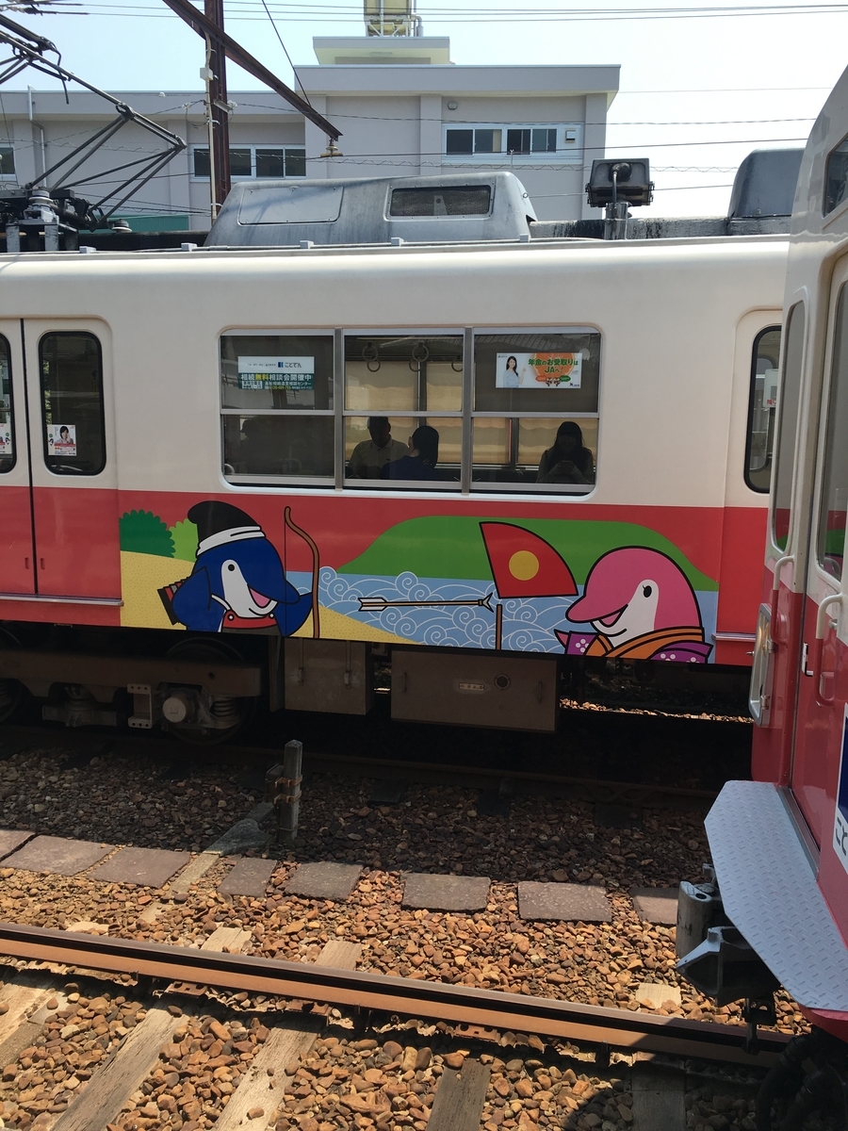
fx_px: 947
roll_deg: +0.0
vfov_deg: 61.7
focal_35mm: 29
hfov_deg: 48.2
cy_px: 566
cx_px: 424
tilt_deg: -10.5
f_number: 2.2
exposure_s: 1/884
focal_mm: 4.15
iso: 25
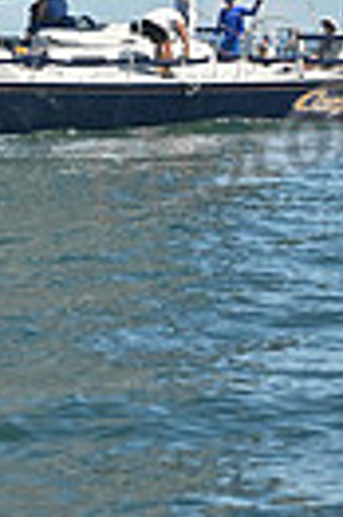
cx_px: -120
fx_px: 5703
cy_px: -426
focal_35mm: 398
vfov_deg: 5.1
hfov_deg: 3.4
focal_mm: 90
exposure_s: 1/1600
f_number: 7.1
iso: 250
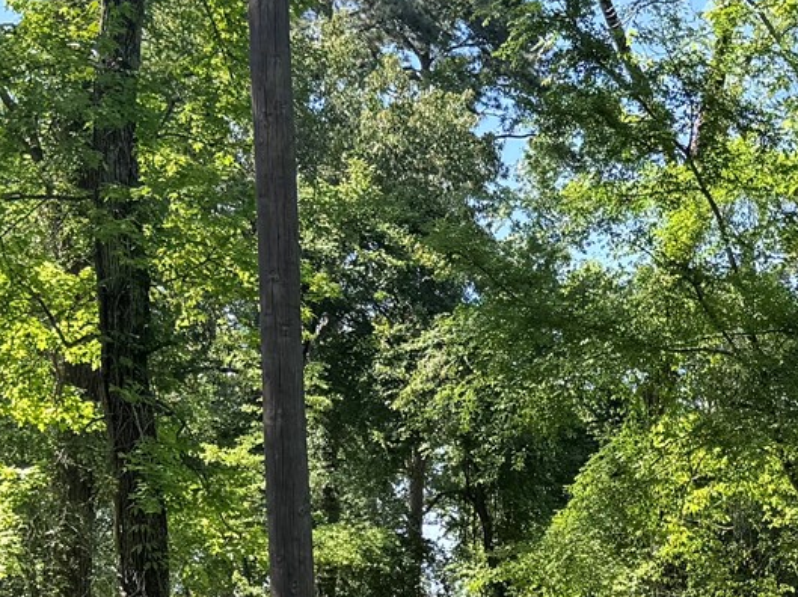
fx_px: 2142
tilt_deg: +1.4
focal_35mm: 93
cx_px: 711
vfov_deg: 15.5
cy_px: 629
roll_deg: +0.3
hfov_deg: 20.7
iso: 80
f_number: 1.78
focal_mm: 6.86
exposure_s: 1/707
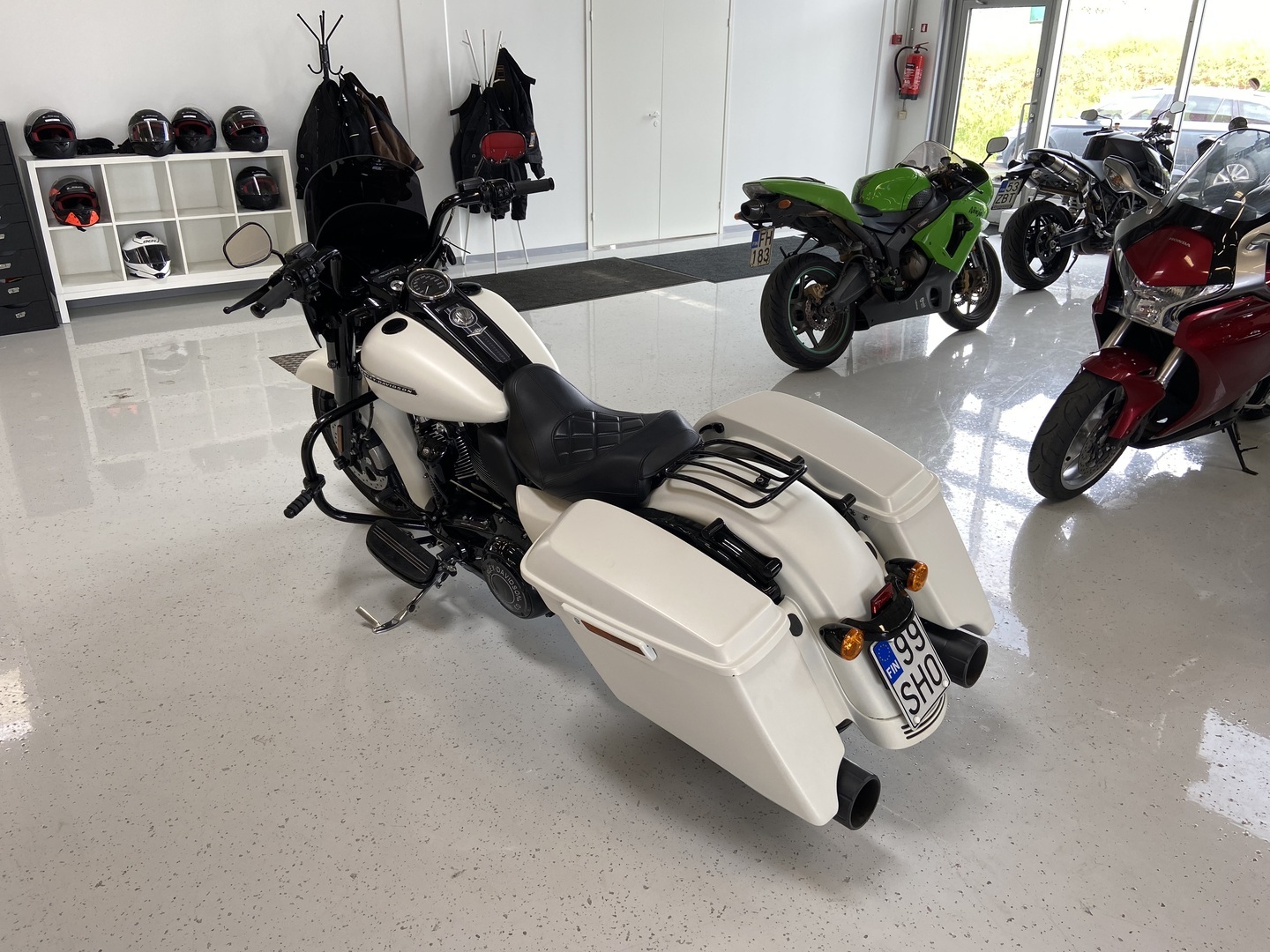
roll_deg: -0.5
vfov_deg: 53.1
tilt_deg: -22.6
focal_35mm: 26
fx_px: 954
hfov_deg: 67.3
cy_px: 476
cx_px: 635
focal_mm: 4.25
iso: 32
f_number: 1.8
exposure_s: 1/114
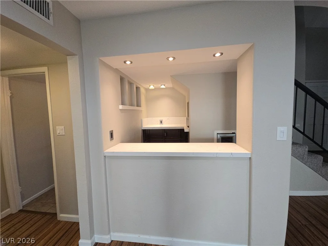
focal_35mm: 13
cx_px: 164
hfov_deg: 106.2
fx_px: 123
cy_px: 123
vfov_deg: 89.9
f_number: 2.2
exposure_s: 1/60
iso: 80
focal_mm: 2.2
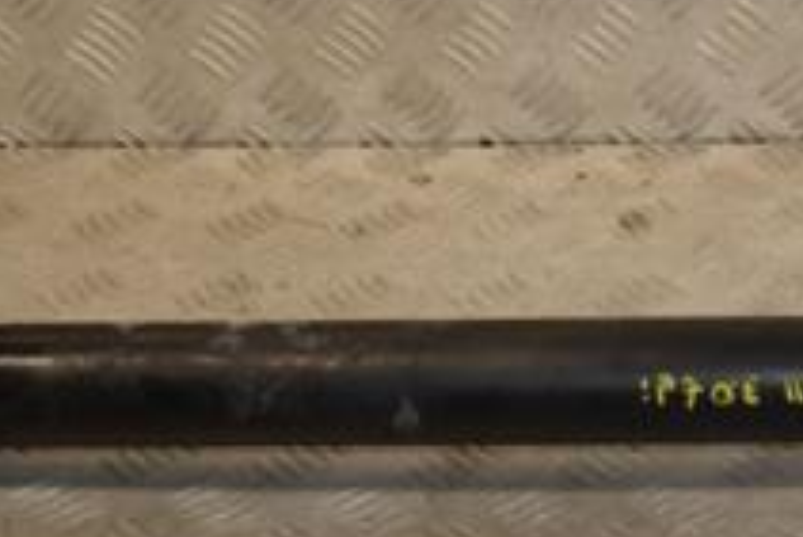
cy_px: 396
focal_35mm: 111
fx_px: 2478
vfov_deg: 12.3
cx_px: 738
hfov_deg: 18.1
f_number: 8
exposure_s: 1/200
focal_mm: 26
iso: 800
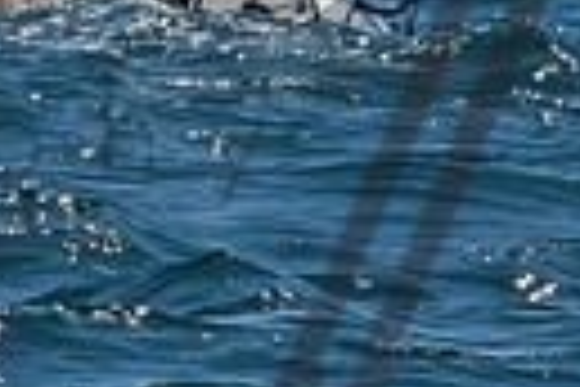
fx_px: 18204
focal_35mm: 1130
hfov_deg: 1.8
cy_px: -41
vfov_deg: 1.2
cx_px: -7
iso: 640
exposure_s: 1/1600
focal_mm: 150
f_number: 14
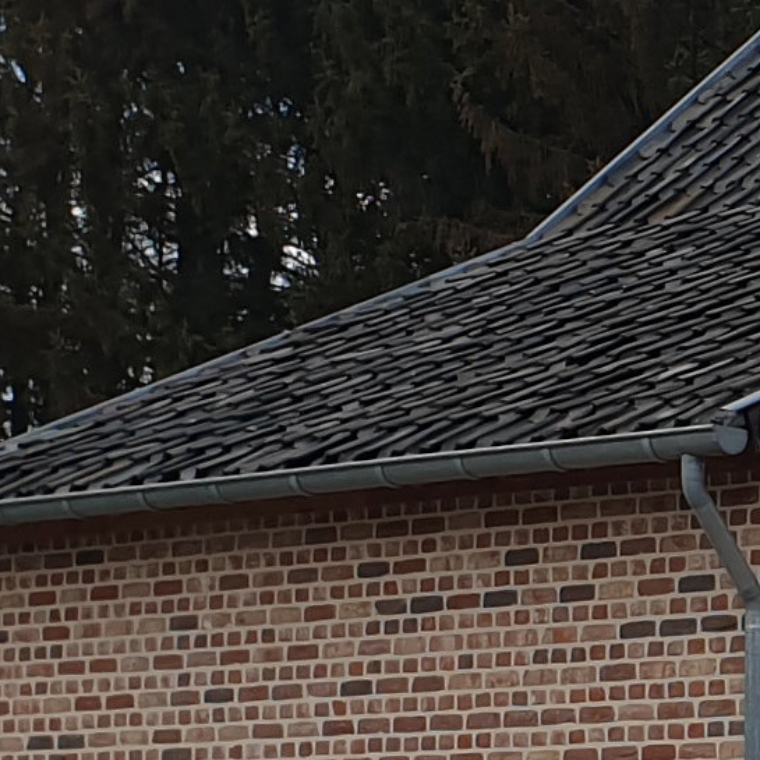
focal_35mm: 170
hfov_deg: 9.7
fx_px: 4223
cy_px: 715
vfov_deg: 10.2
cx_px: 1399
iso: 50
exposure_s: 1/1148
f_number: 2.4
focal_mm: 4.3
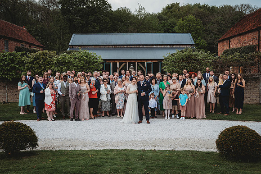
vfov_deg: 33.4
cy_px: 87
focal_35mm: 40
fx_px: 290
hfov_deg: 48.5
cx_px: 130
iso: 100
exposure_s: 1/640
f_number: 4.5
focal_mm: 40
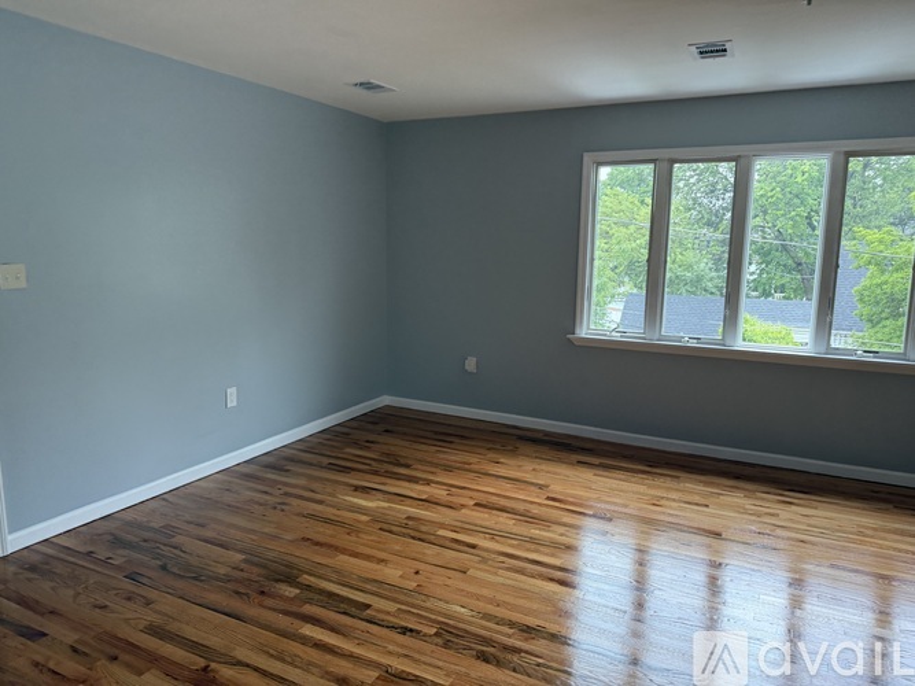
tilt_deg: -9.7
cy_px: 343
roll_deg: -0.9
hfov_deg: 71.6
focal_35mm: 24
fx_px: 634
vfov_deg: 56.8
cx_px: 458
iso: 200
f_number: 1.78
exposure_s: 1/91
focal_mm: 6.76
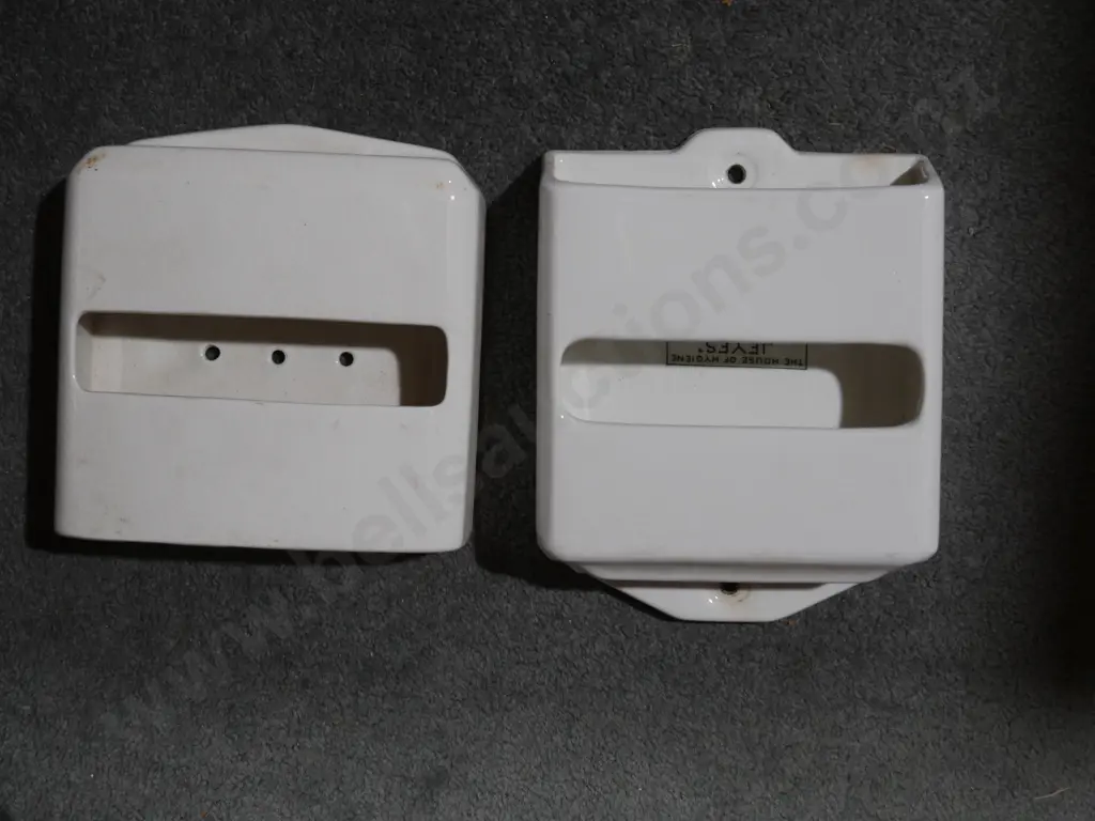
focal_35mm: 54
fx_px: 1708
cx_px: 548
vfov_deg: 27.0
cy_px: 410
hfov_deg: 35.5
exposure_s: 1/60
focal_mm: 27
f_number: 5.3
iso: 320
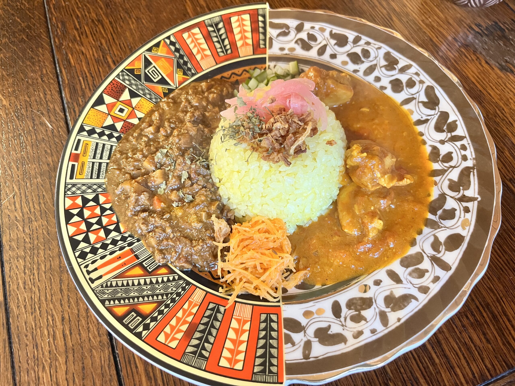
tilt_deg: -63.6
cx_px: 258
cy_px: 193
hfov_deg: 67.3
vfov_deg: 53.1
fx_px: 387
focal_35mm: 26
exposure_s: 1/60
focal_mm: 5.1
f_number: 1.6
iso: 500
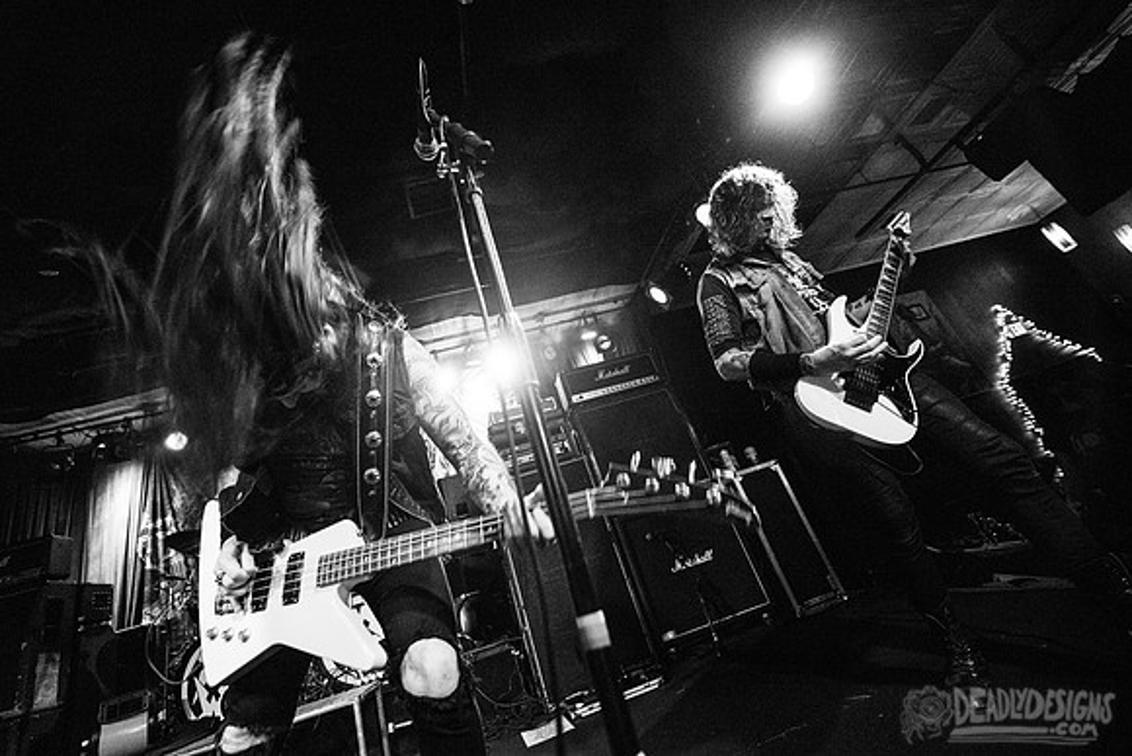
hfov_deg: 100.0
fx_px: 473
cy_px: 350
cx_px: 524
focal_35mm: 15
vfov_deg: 77.1
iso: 3200
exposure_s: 1/125
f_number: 3.2
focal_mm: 14
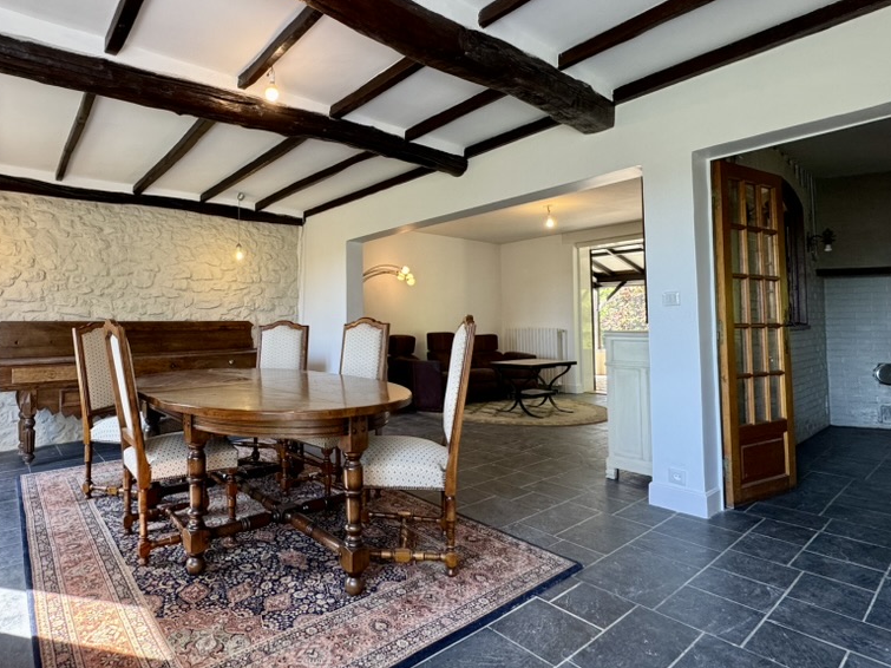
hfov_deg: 83.0
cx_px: 332
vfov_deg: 68.6
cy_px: 312
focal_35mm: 19
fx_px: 489
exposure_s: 1/100
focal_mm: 2.22
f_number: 2.2
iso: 160
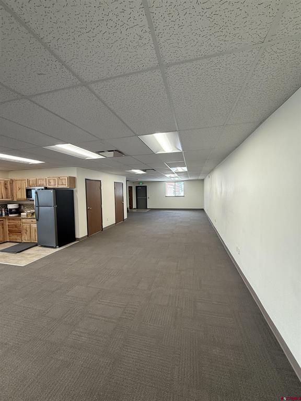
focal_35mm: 14
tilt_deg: -2.4
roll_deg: -0.2
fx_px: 162
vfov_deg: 102.1
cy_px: 200
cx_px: 150
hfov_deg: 85.7
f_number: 2.2
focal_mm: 2.22
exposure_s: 1/99
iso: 160
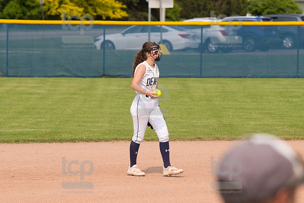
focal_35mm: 270
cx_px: 152
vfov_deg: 5.1
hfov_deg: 7.6
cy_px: 102
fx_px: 2279
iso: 320
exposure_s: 1/1600
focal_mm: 180
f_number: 5.6
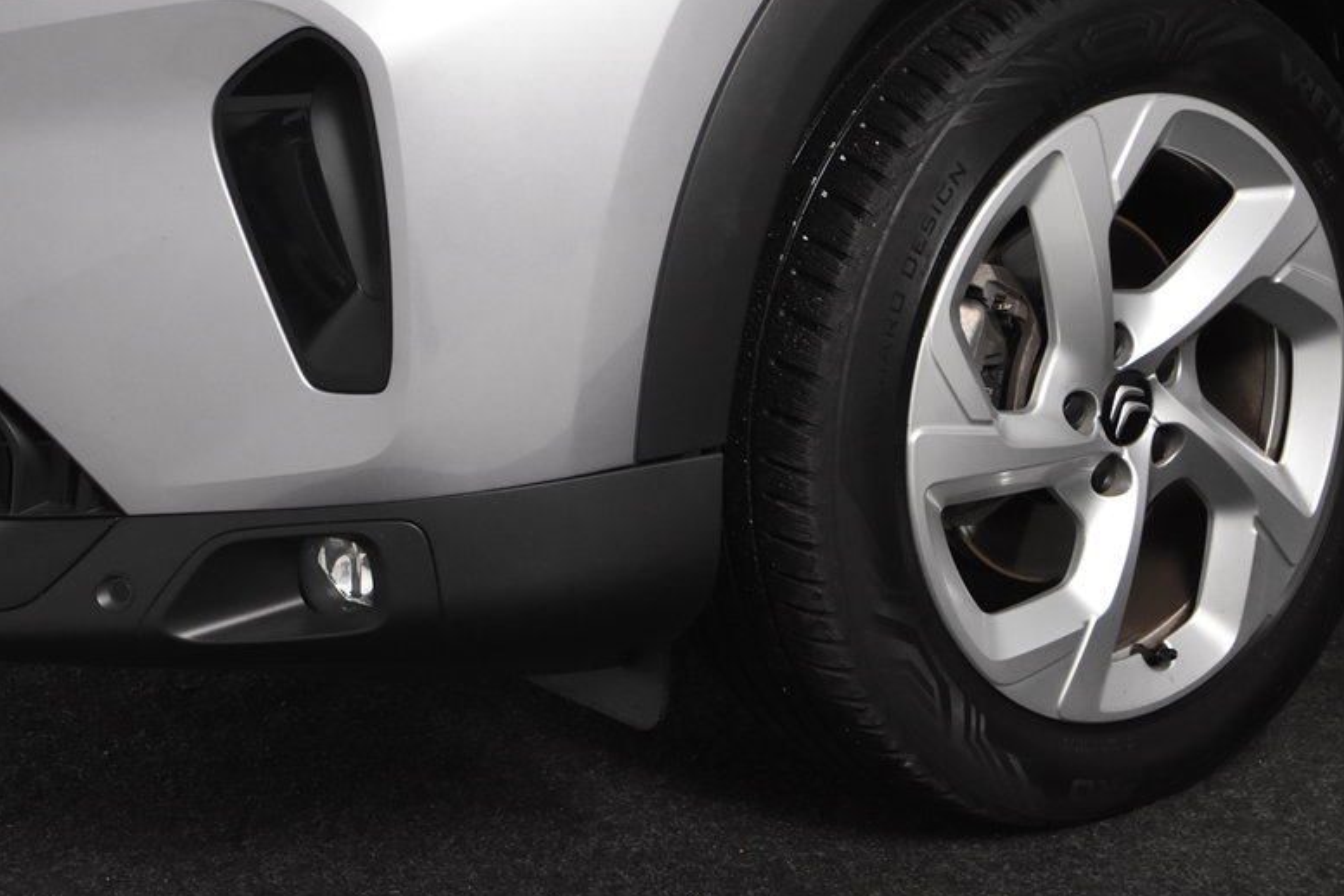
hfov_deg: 24.1
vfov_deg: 16.2
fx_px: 3136
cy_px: 217
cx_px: 519
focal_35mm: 84
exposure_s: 1/100
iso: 1600
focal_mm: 34
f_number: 5
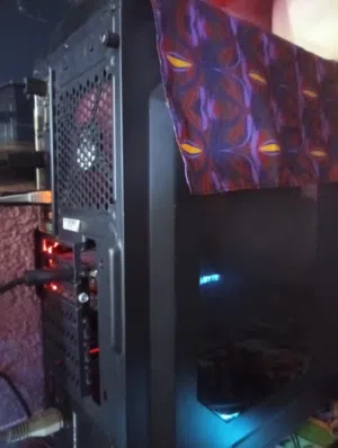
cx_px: 169
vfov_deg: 67.2
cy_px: 224
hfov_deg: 53.2
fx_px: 337
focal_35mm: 26
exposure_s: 1/14.3
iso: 3596
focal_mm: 4.15
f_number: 1.8
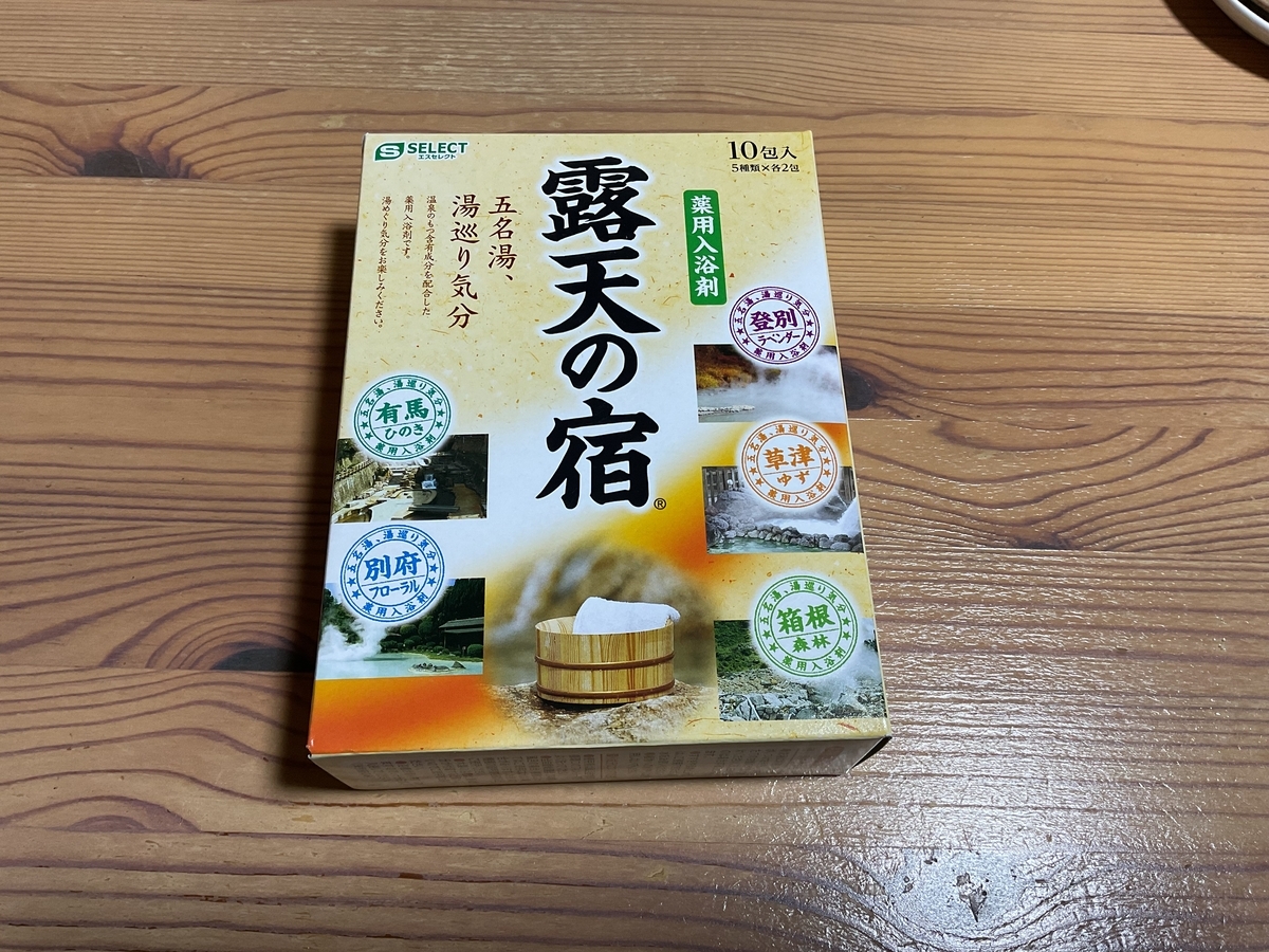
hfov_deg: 61.7
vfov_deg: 48.2
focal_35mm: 29
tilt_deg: -65.2
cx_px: 634
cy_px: 476
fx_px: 1063
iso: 50
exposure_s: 1/60
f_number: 1.8
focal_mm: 3
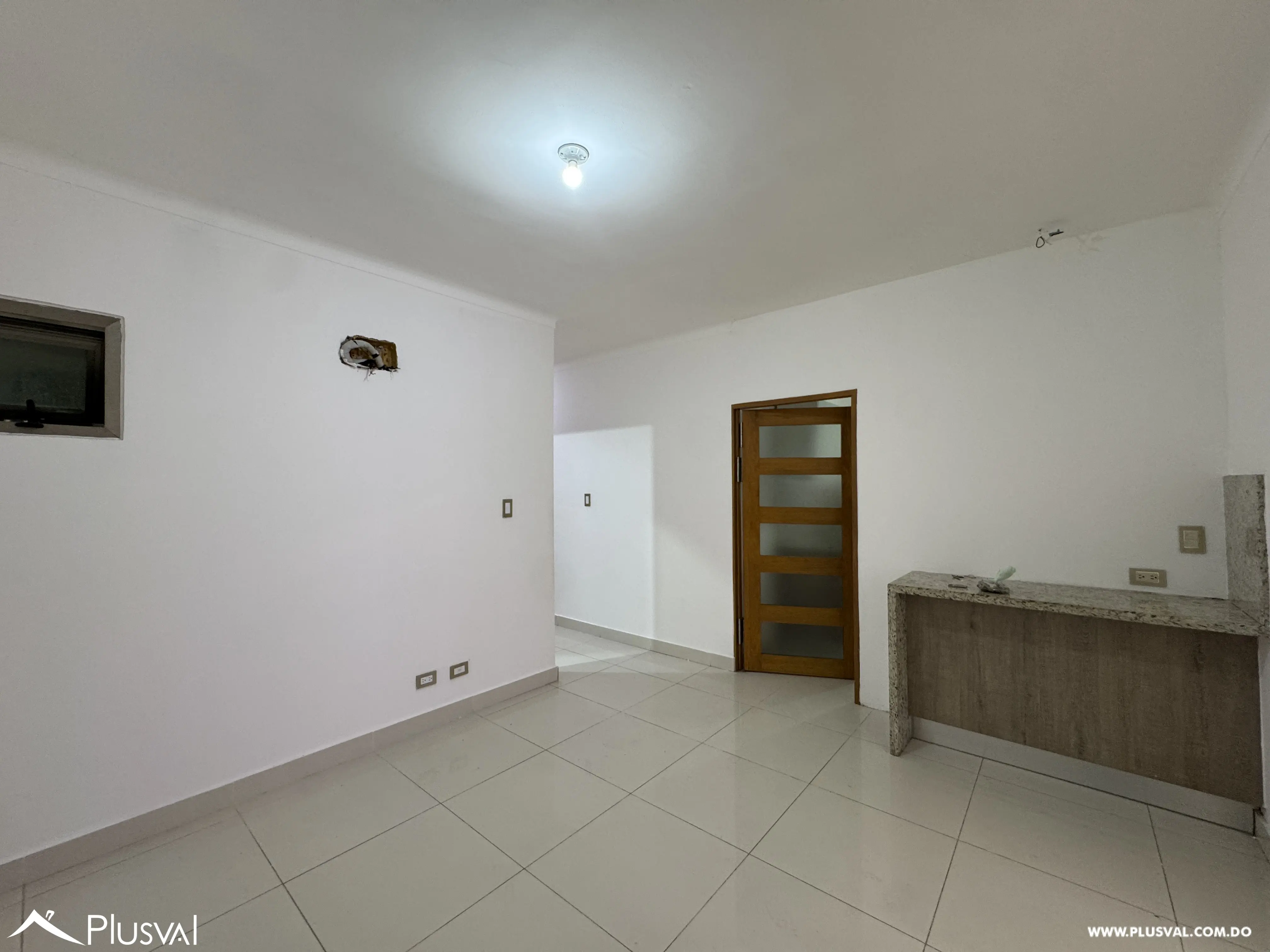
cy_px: 476
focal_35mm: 14
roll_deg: +0.8
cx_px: 635
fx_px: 514
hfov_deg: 102.1
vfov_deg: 85.7
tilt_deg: +1.9
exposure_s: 1/60
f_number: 2.2
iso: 200
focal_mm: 2.22
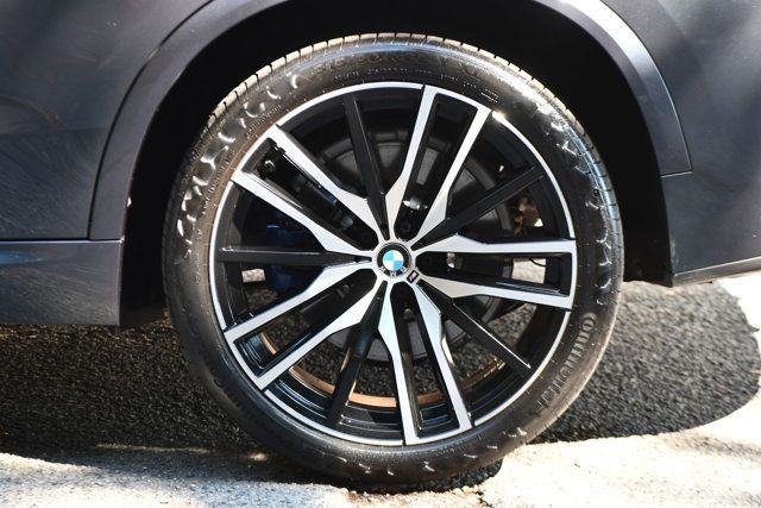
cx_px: 380
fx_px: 3235
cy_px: 254
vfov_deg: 9.0
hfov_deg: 13.4
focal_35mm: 153
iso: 800
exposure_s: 1/250
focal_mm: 102
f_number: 4.8
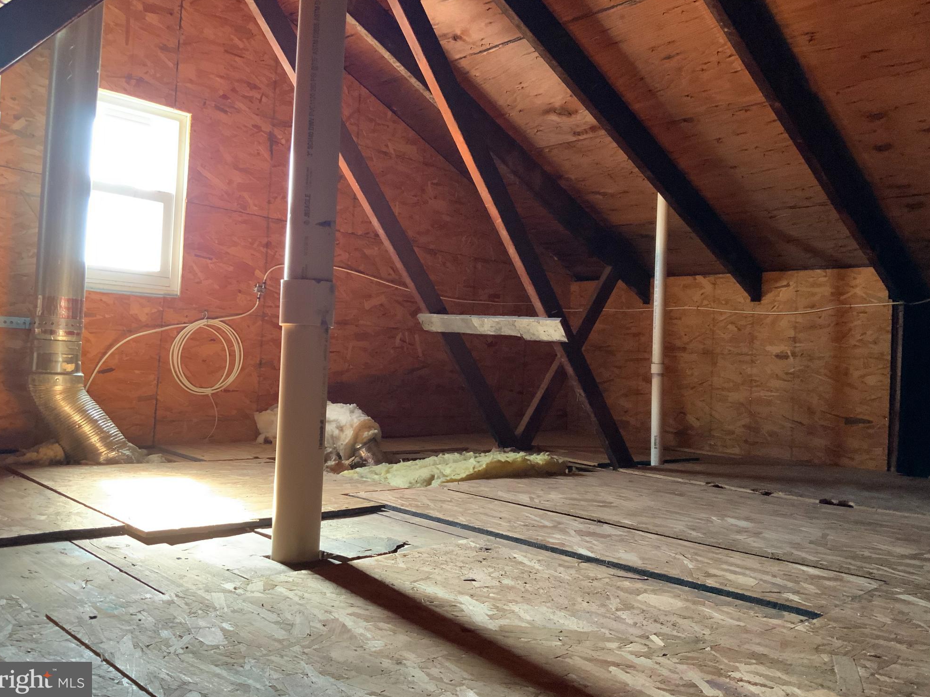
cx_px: 456
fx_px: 806
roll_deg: -2.4
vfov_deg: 46.8
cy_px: 340
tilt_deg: +1.3
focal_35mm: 30
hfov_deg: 60.0
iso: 320
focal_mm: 3
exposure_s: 1/41
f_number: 1.8
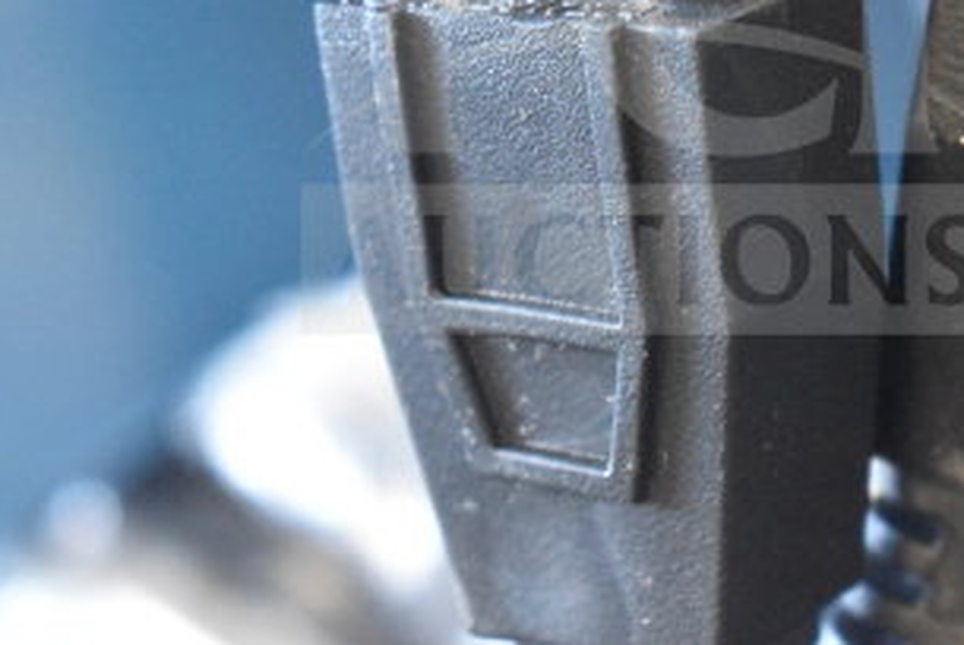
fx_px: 4422
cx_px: 654
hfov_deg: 12.4
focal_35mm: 165
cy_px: 84
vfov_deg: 8.3
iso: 10000
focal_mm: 55
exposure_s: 1/100
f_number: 5.6
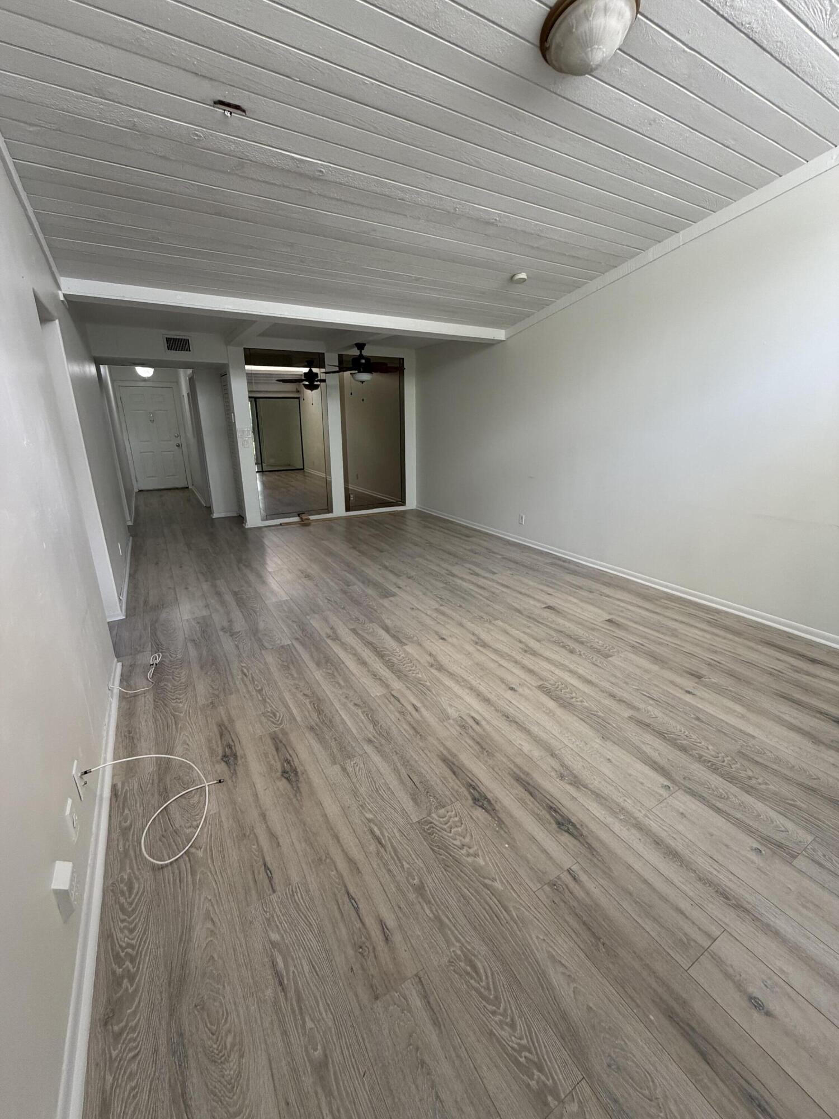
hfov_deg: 85.7
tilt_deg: -17.2
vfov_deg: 102.1
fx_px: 452
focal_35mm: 14
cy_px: 560
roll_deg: +0.1
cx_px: 420
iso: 250
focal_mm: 2.22
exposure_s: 1/121
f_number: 2.2
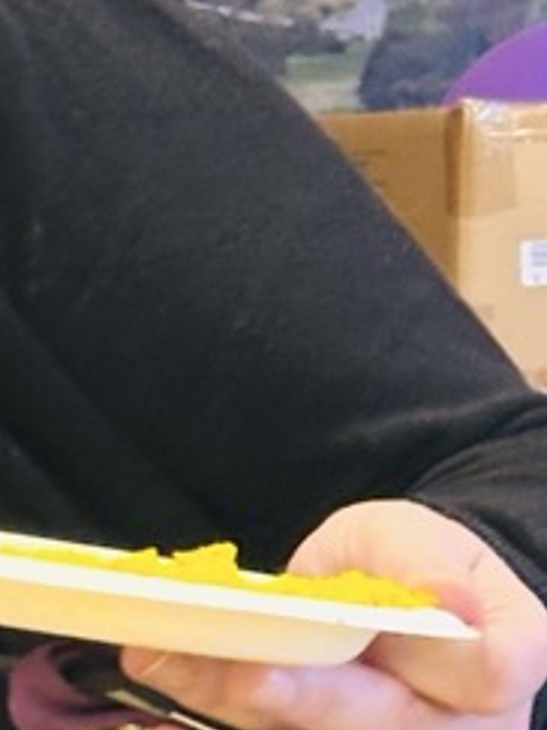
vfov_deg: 7.8
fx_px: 5335
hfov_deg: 5.6
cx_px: -796
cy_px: 697
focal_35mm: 253
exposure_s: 1/50
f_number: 1.78
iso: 100
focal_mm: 6.86
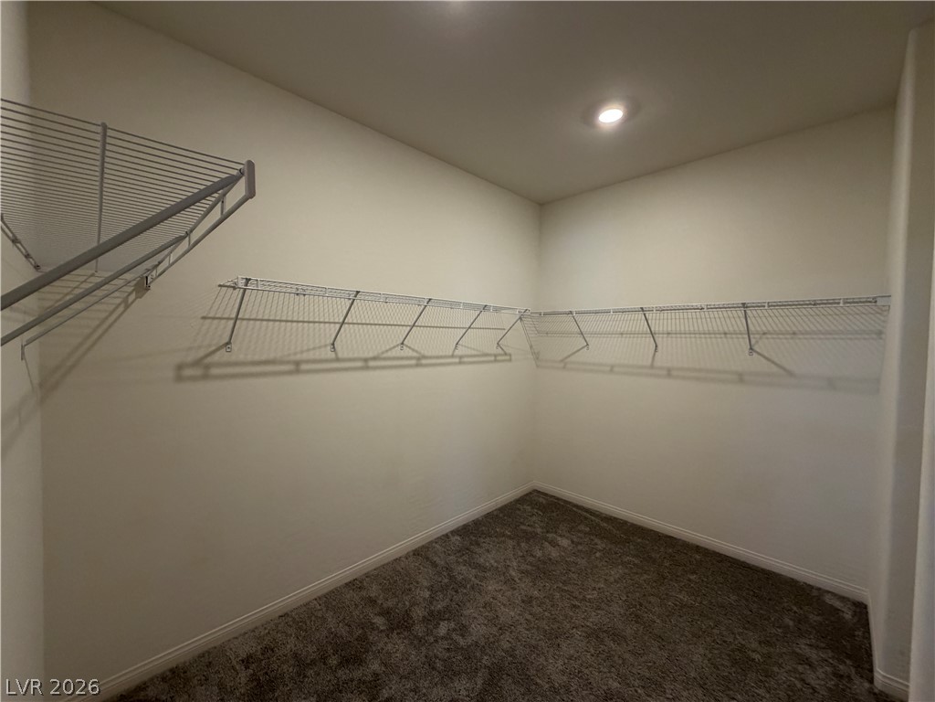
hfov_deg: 102.1
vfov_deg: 85.7
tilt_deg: -0.8
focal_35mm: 14
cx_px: 468
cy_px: 351
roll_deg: -0.5
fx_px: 378
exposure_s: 1/120
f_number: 2.2
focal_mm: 2.22
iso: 320
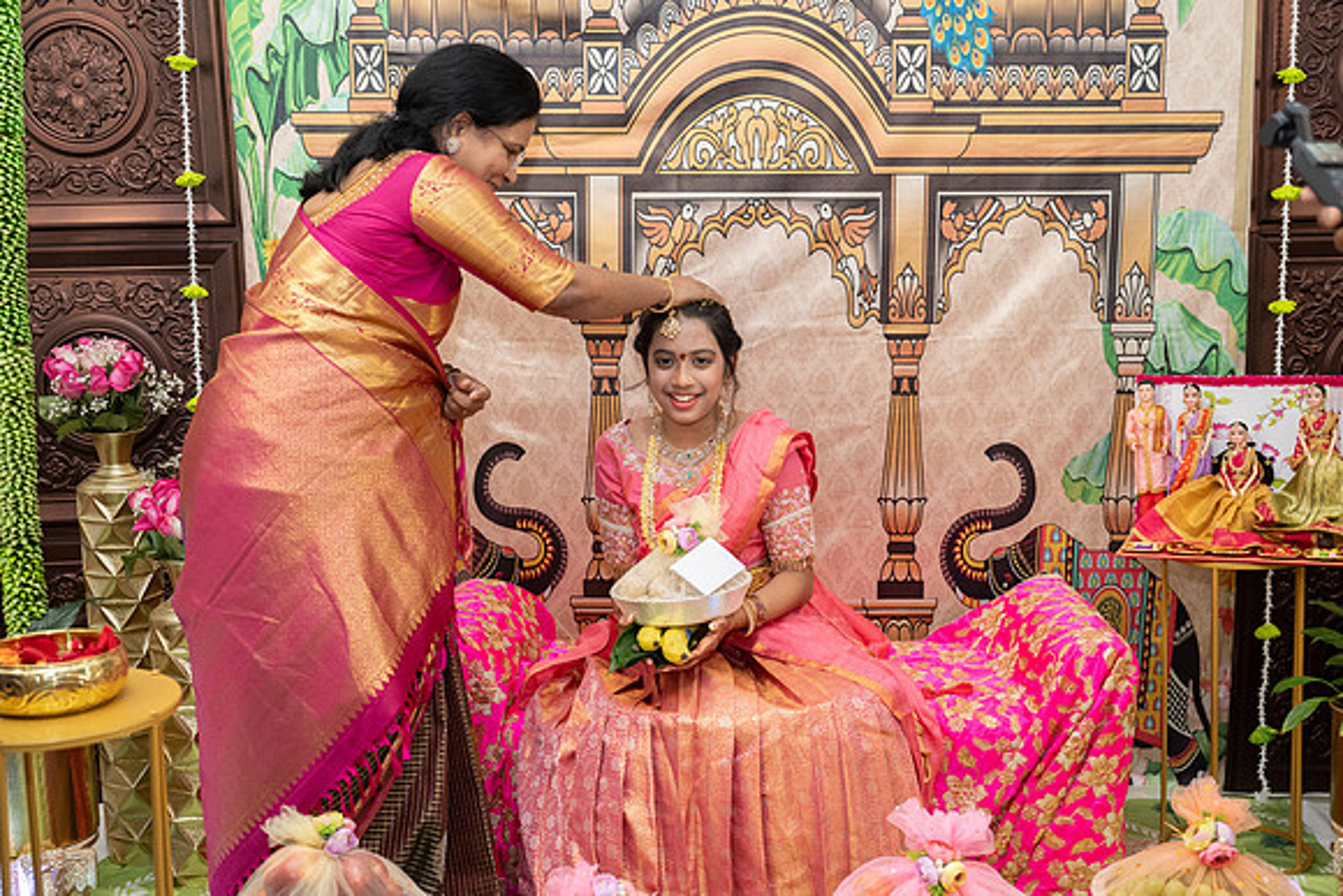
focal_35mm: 41
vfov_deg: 32.9
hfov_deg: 47.8
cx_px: 672
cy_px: 448
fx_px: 1516
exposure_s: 1/160
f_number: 4
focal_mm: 39
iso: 1000
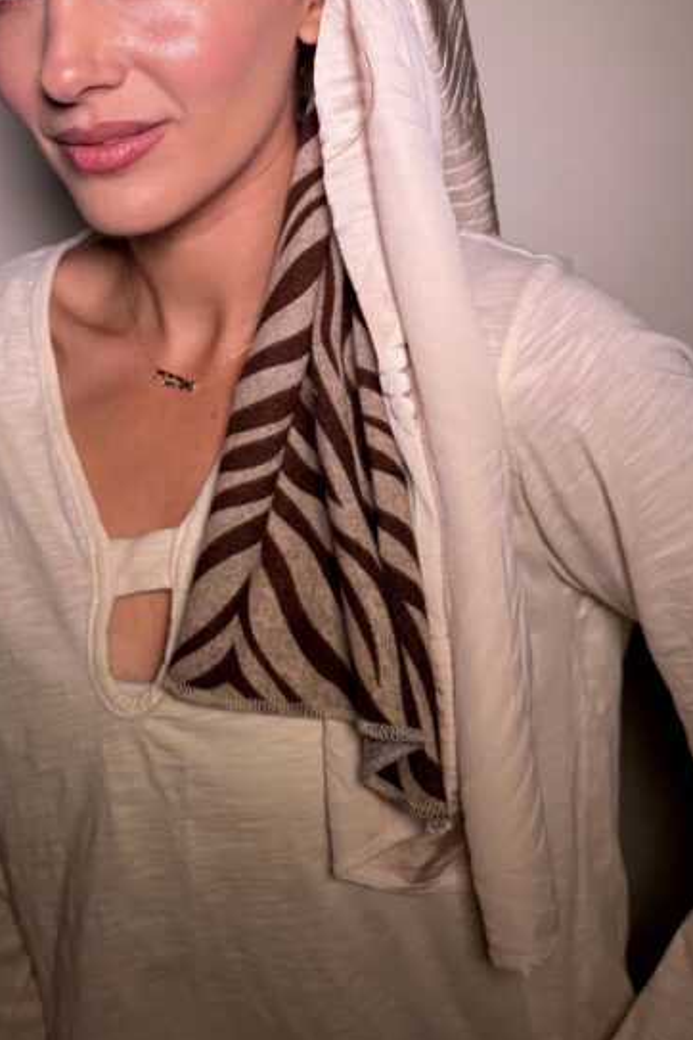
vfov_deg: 40.5
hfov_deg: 29.0
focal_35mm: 46
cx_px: 209
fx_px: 1328
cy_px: 167
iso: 80
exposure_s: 1/302
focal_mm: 6.76
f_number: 1.78
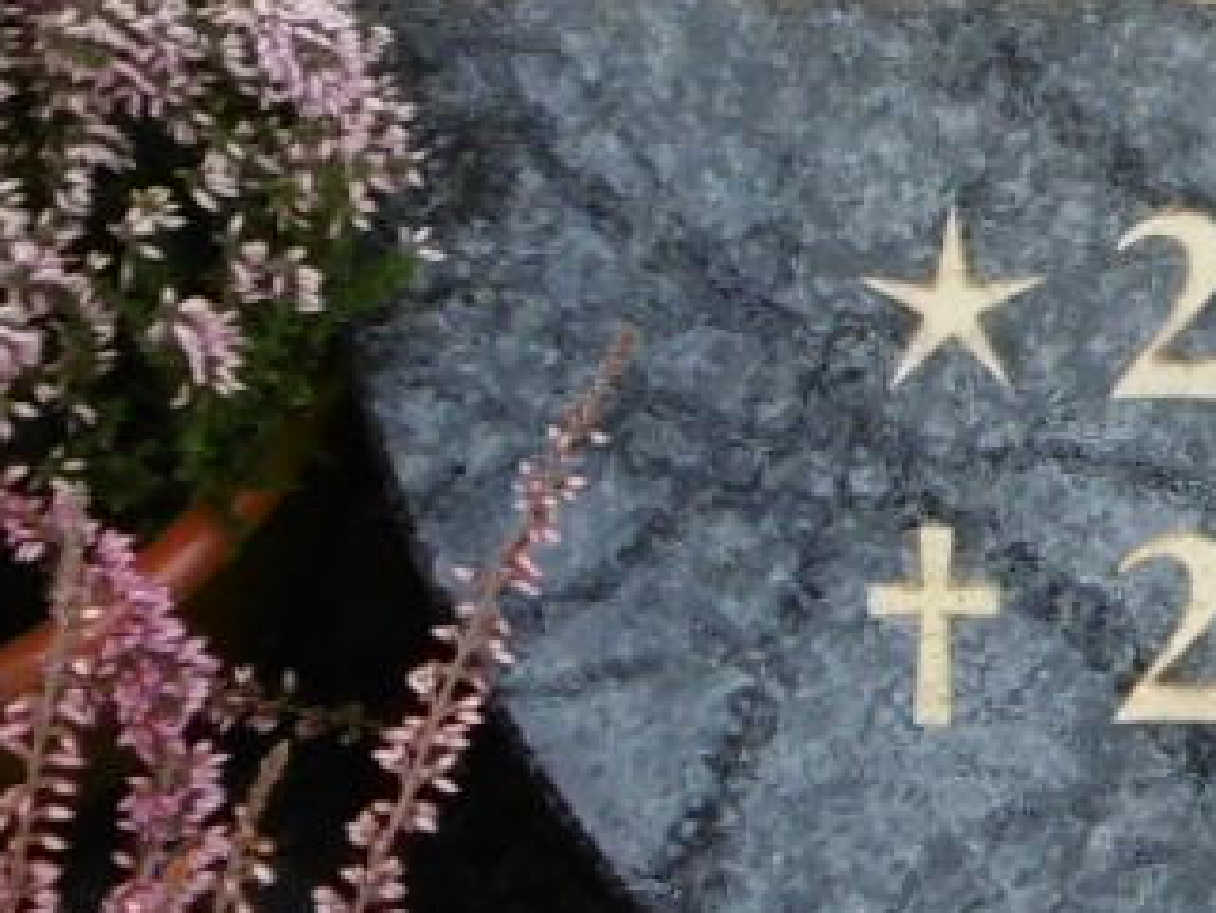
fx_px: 5377
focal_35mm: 153
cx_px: 2137
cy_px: 27
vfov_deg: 9.6
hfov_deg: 12.0
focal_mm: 4.3
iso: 100
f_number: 3.1
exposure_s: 1/160
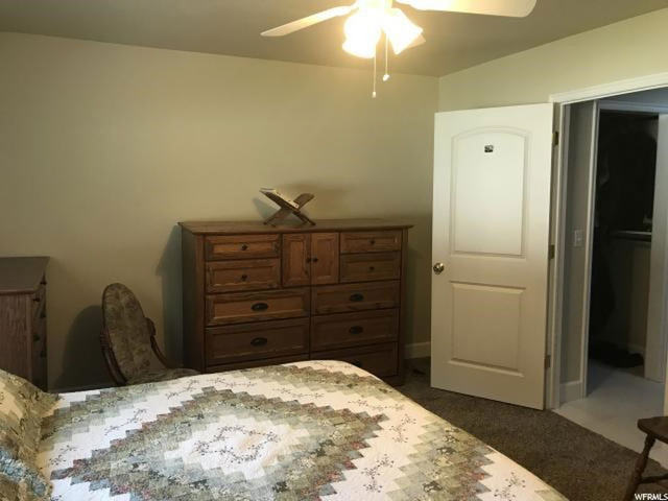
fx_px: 540
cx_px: 334
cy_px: 250
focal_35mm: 28
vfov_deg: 49.7
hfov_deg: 63.4
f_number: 1.8
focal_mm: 3.99
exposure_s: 1/20
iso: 40
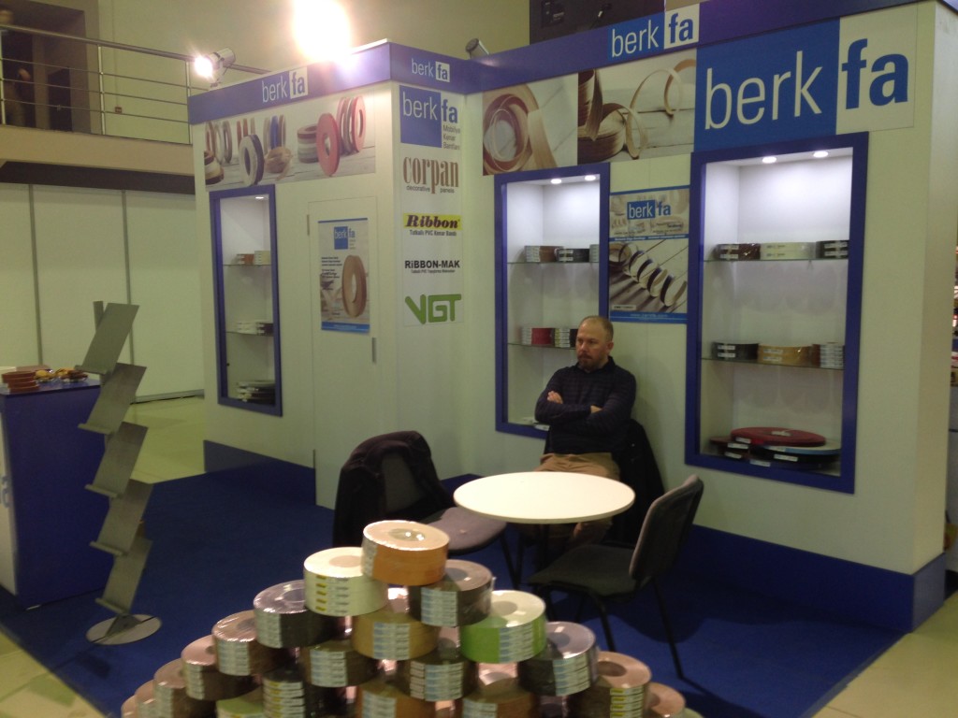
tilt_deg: -6.5
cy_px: 359
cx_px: 479
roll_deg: -0.5
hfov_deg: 55.4
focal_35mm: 33
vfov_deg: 42.9
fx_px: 913
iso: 64
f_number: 2.4
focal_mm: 4.12
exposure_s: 1/20
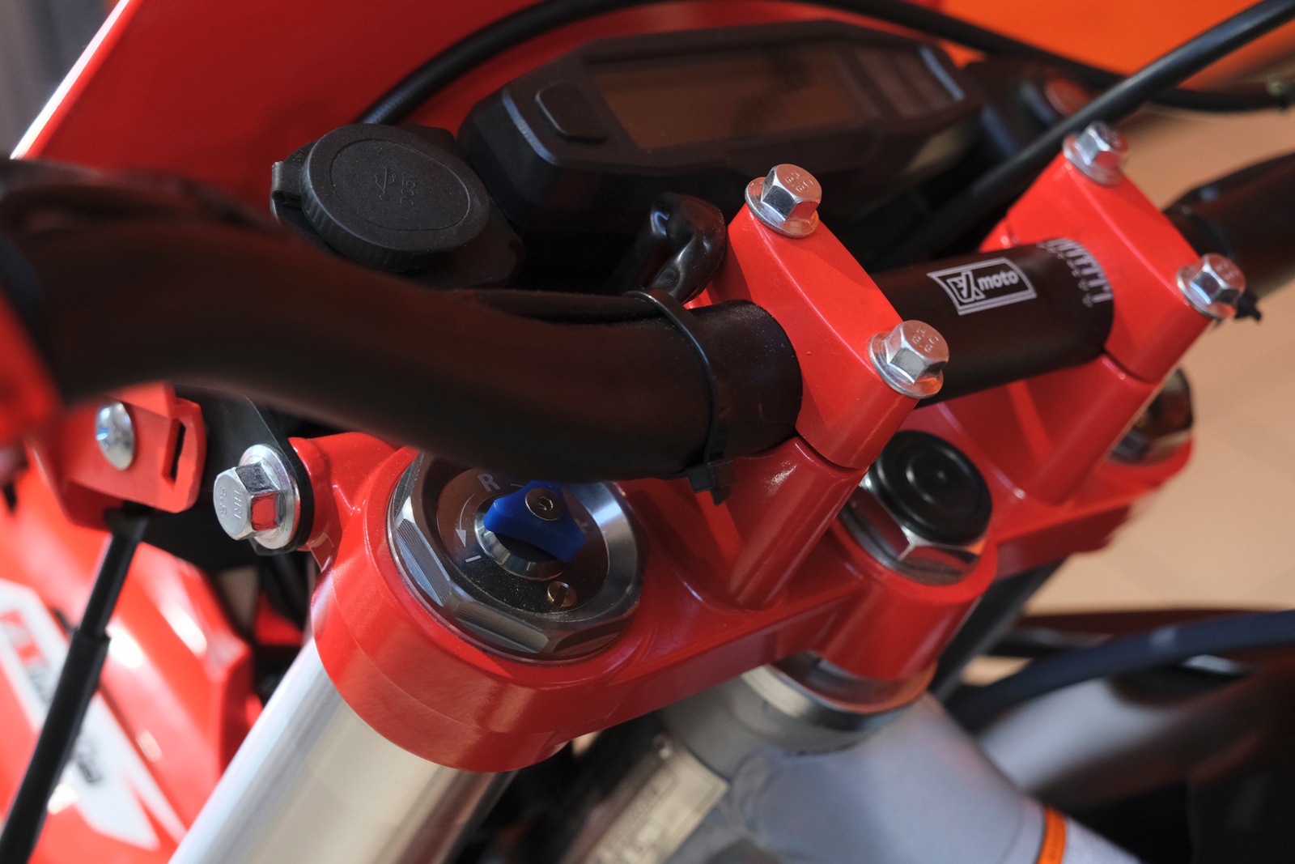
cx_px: 648
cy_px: 432
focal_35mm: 54
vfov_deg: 25.1
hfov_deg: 36.9
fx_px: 1943
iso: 2000
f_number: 4
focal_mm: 35.8
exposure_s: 1/100
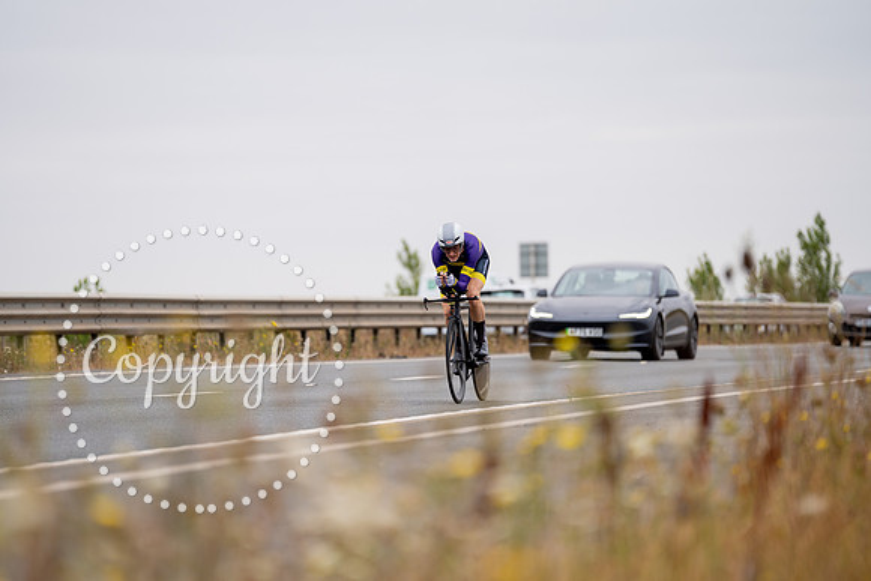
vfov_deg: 6.9
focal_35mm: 200
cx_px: 436
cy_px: 290
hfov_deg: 10.3
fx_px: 4840
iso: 100
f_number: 2.8
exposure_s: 1/800
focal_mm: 200
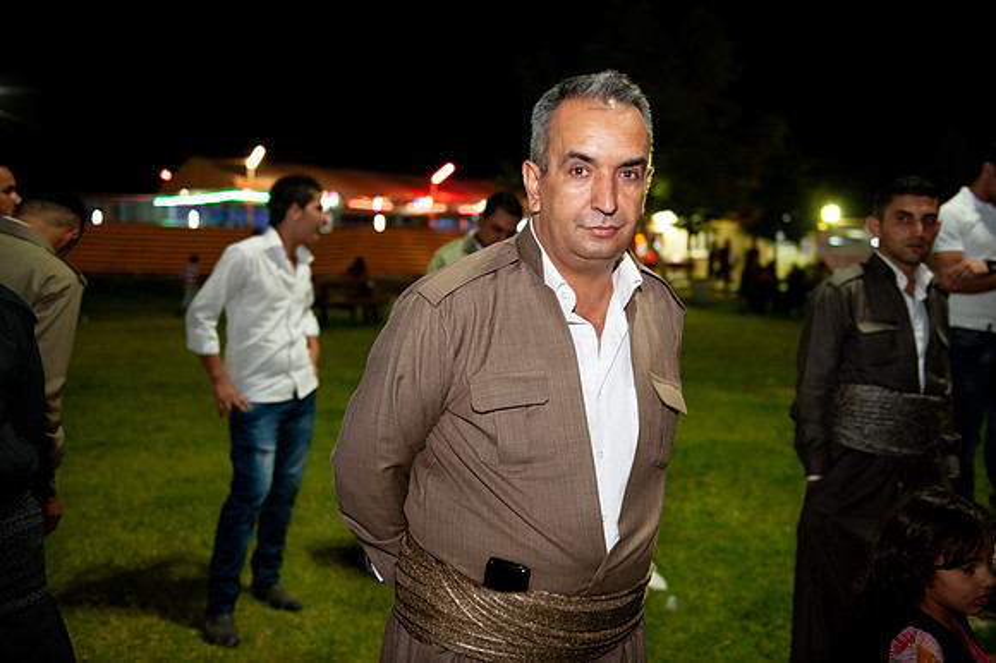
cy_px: 332
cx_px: 498
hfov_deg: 50.7
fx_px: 1051
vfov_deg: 35.0
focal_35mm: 38
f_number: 2.8
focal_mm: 38
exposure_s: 1/30
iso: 1600
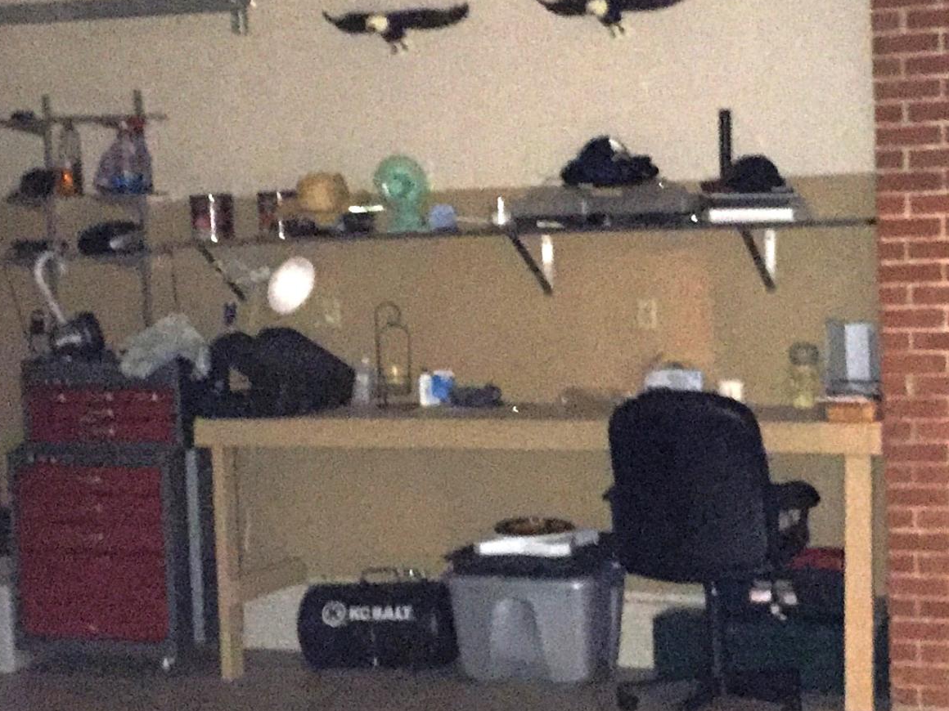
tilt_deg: -4.4
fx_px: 2056
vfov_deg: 19.6
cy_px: 380
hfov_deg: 25.9
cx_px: 593
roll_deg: +1.2
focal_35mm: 75
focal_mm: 4.15
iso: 1250
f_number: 2.2
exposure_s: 1/16
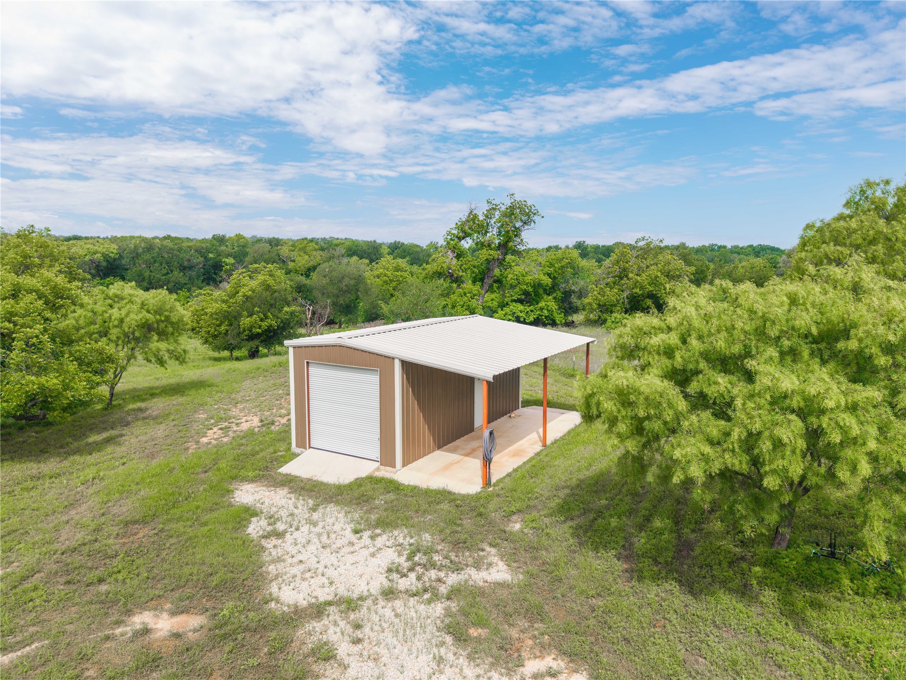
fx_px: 628
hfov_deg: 71.6
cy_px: 340
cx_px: 453
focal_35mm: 24
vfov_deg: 56.8
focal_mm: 8.67
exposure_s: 1/4000
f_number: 1.8
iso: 150
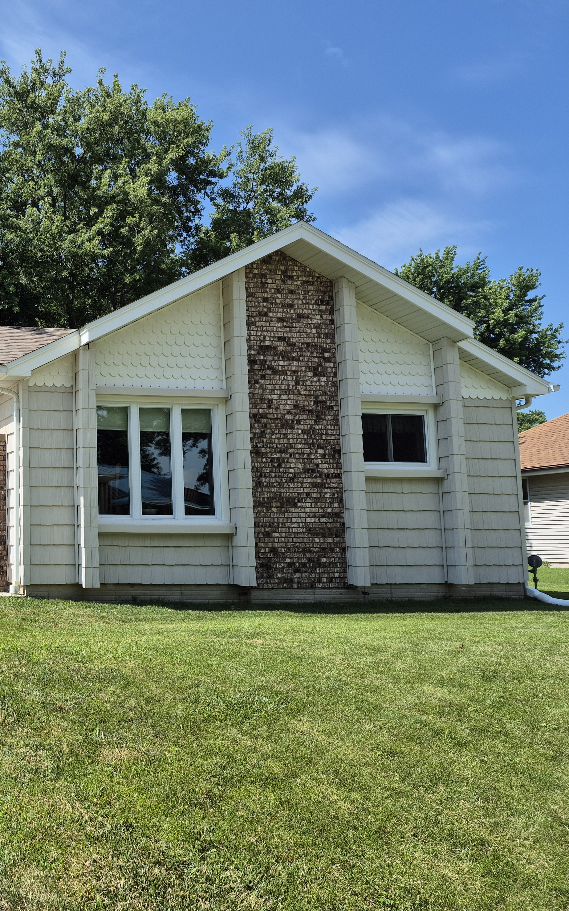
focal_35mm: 33
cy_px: 450
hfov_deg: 33.8
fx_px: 819
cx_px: -43
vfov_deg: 58.1
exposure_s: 1/1684
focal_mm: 5.4
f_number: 1.8
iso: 25
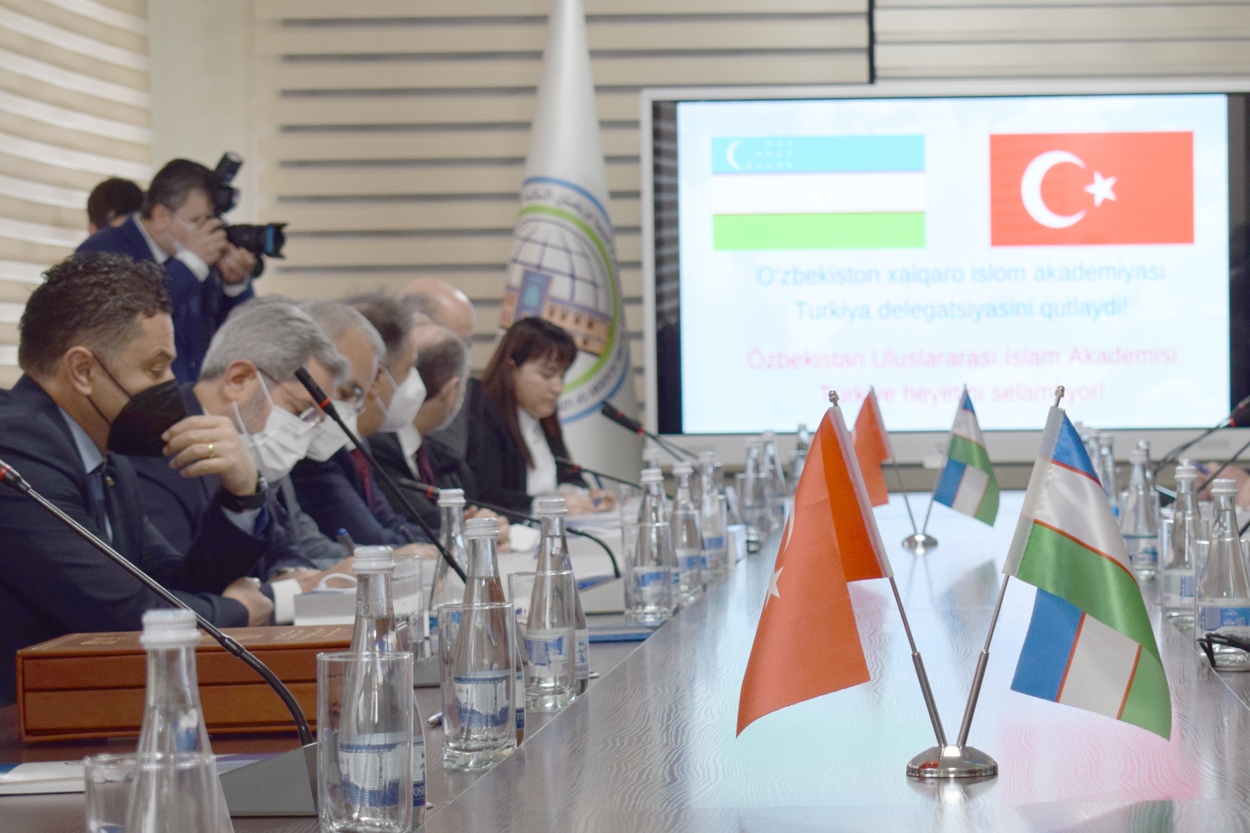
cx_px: 939
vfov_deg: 11.6
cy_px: 545
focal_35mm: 118
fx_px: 4097
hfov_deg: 17.2
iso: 500
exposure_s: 1/60
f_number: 5.3
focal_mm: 48
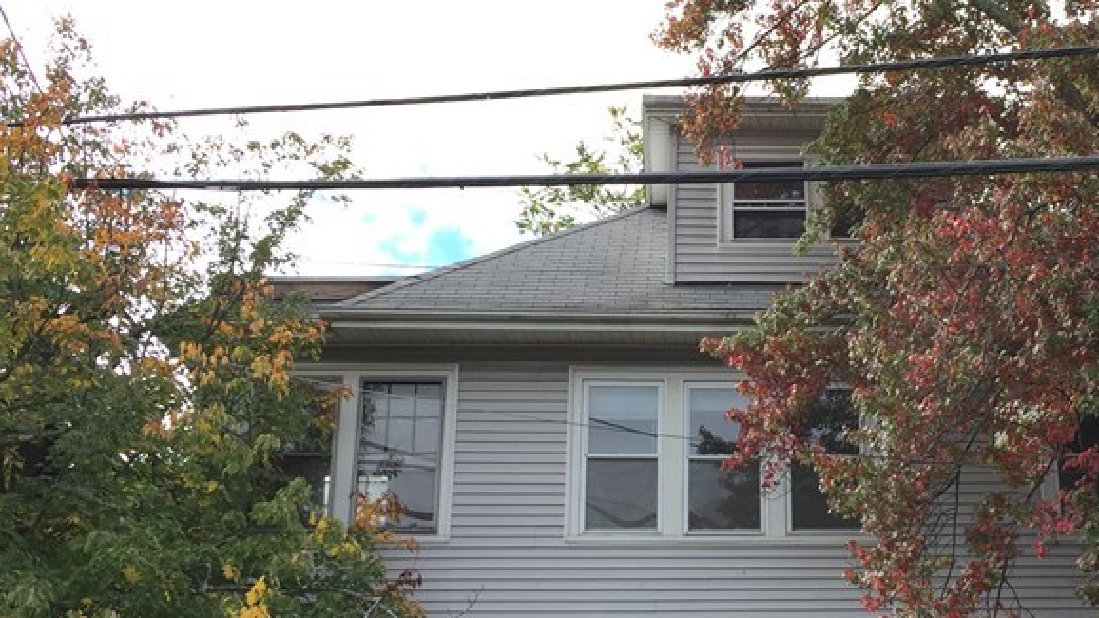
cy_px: 319
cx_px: 780
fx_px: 1632
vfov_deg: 21.4
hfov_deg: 36.6
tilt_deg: +18.9
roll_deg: -0.5
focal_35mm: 56
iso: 32
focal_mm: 4.15
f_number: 2.2
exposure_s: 1/520
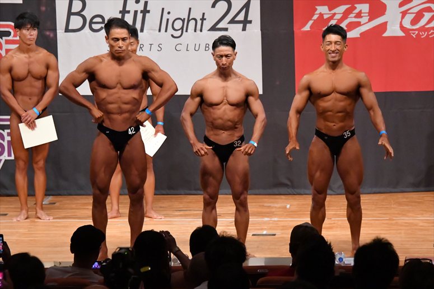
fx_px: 2711
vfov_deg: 6.1
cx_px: 217
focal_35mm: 225
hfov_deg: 9.2
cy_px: 144
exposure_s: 1/400
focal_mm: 150
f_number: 5.6
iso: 9000
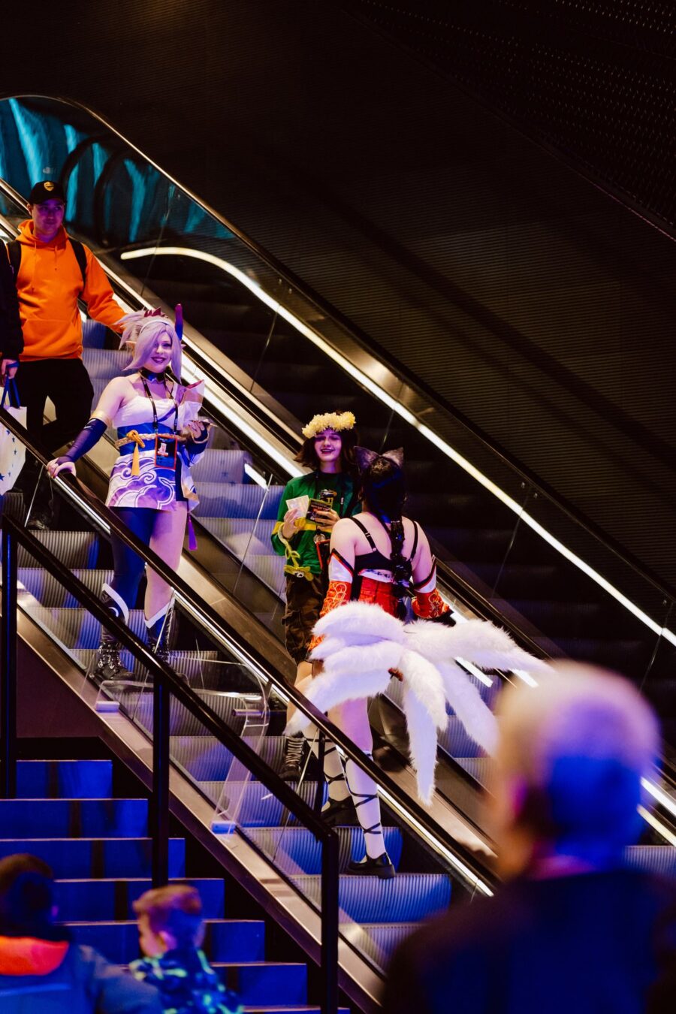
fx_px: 4225
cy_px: 507
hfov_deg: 9.1
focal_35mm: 150
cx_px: 338
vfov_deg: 13.7
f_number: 2.8
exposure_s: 1/100
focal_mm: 150
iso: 4000
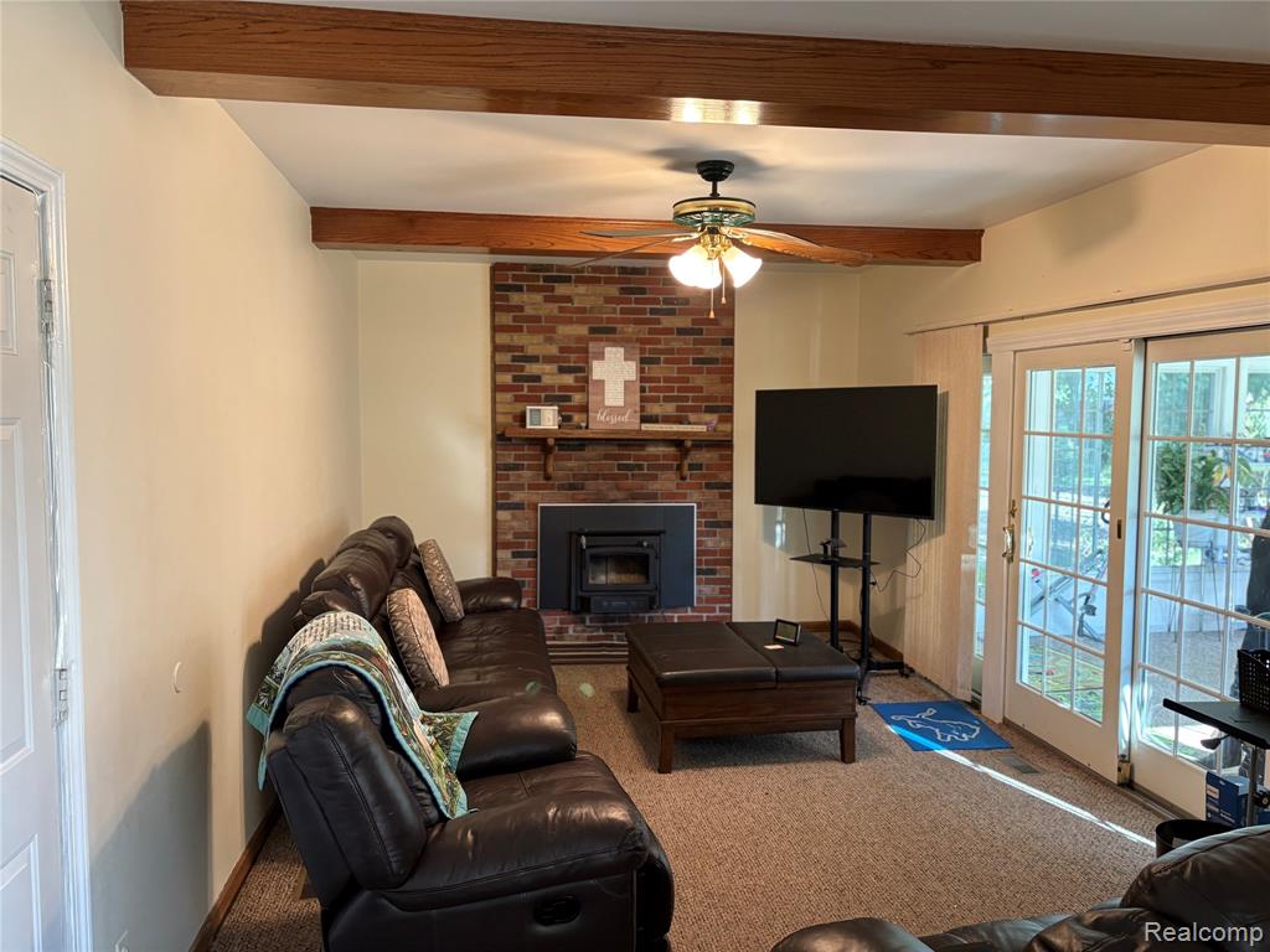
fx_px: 954
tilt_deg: -4.4
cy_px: 476
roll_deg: +0.5
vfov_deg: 53.1
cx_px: 635
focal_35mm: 26
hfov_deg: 67.3
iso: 200
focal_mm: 5.96
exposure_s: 1/60
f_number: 1.6
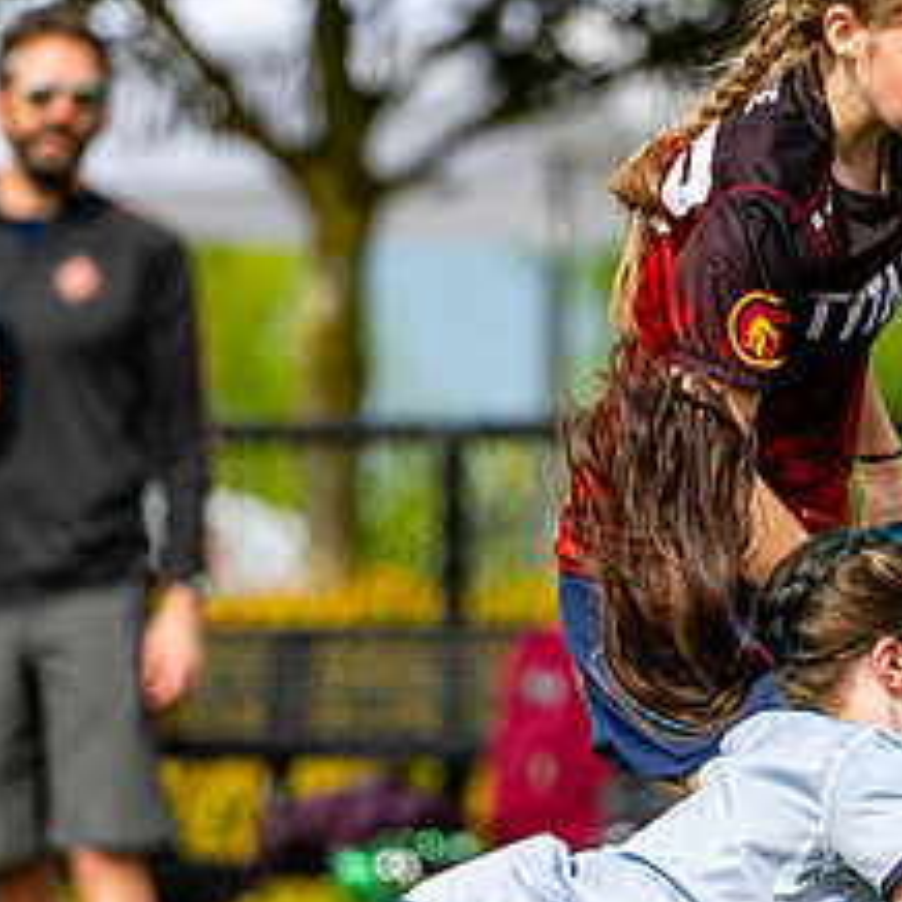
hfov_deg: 2.1
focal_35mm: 839
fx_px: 24734
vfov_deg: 2.1
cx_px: 893
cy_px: 543
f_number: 4
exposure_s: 1/1000
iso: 200
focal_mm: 300
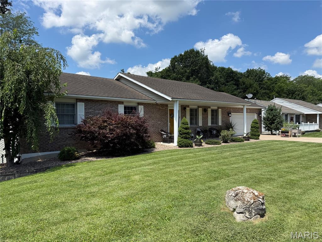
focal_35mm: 24
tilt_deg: -0.1
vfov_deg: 56.8
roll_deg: +0.4
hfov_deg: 71.6
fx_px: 223
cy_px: 121
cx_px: 161
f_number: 1.78
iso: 80
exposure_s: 1/3584
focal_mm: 6.76
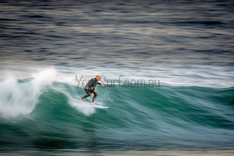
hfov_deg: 2.7
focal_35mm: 750
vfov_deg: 1.8
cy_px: 78
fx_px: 4876
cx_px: 117
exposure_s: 1/25
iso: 100
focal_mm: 500
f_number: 6.3
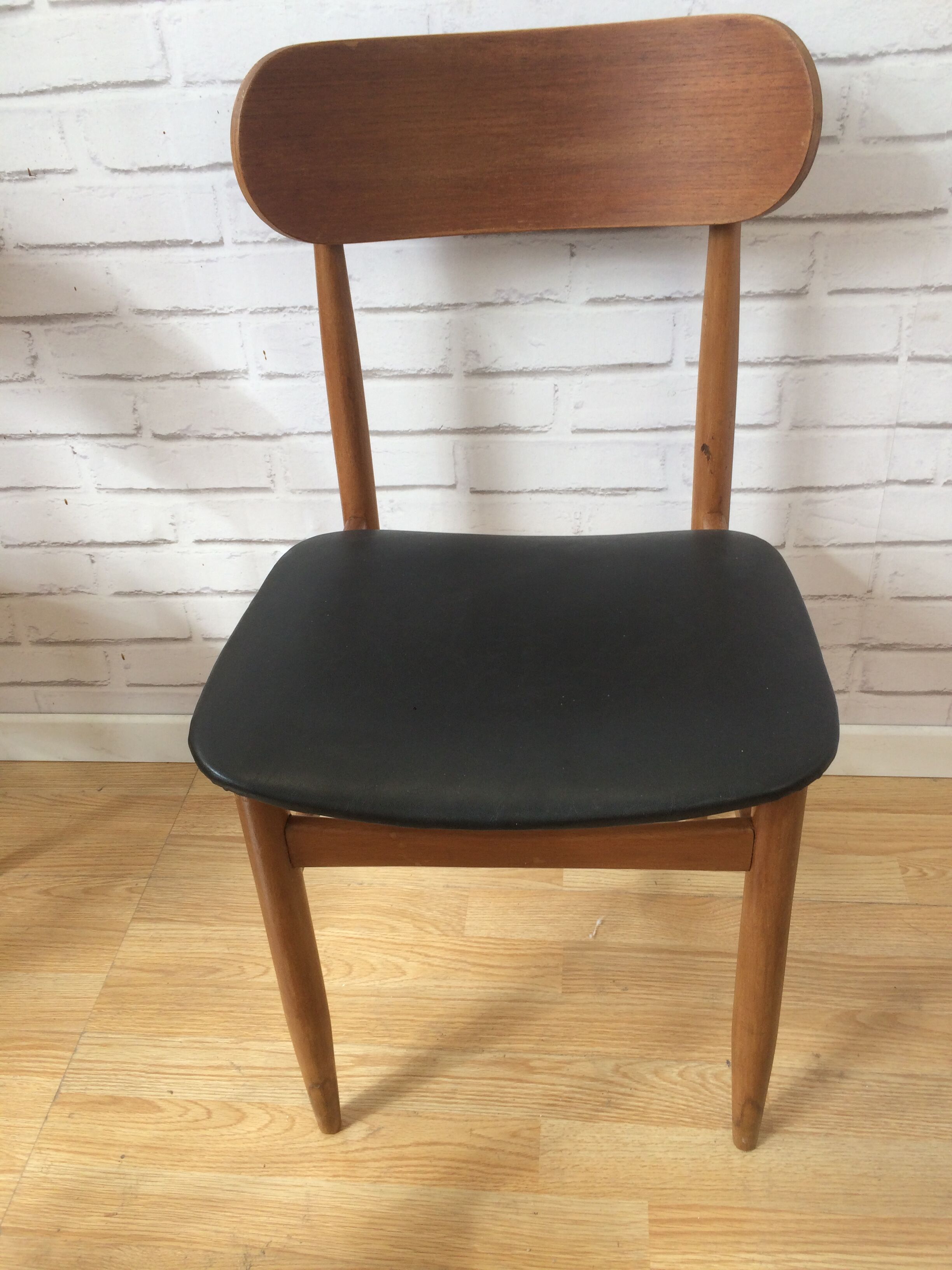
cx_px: 476
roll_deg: +5.8
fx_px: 1063
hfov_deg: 48.2
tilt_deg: -37.6
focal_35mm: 29
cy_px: 635
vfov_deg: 61.7
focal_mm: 4.15
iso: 64
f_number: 2.2
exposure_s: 1/100
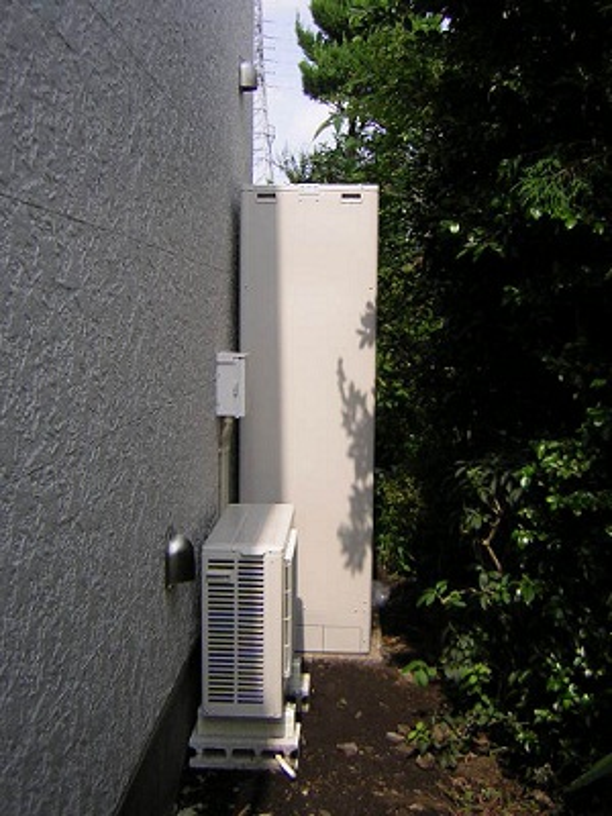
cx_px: 306
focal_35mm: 40
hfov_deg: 36.0
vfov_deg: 46.8
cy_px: 408
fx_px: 943
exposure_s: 1/543
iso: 50
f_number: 2.7
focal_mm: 5.2
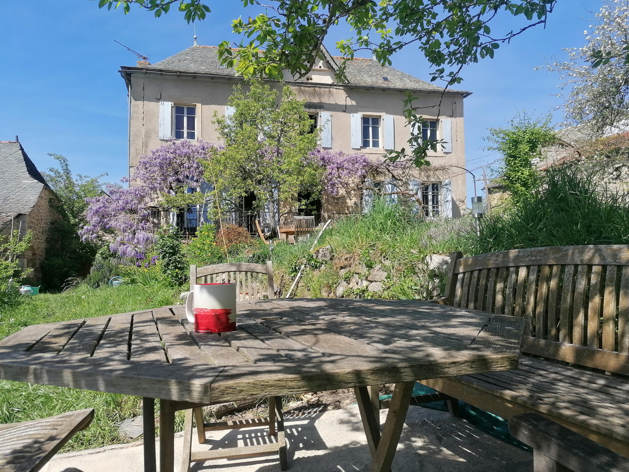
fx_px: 491
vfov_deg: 51.4
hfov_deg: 65.3
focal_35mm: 27
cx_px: 314
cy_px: 236
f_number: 1.8
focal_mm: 4.75
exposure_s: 1/1520
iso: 50
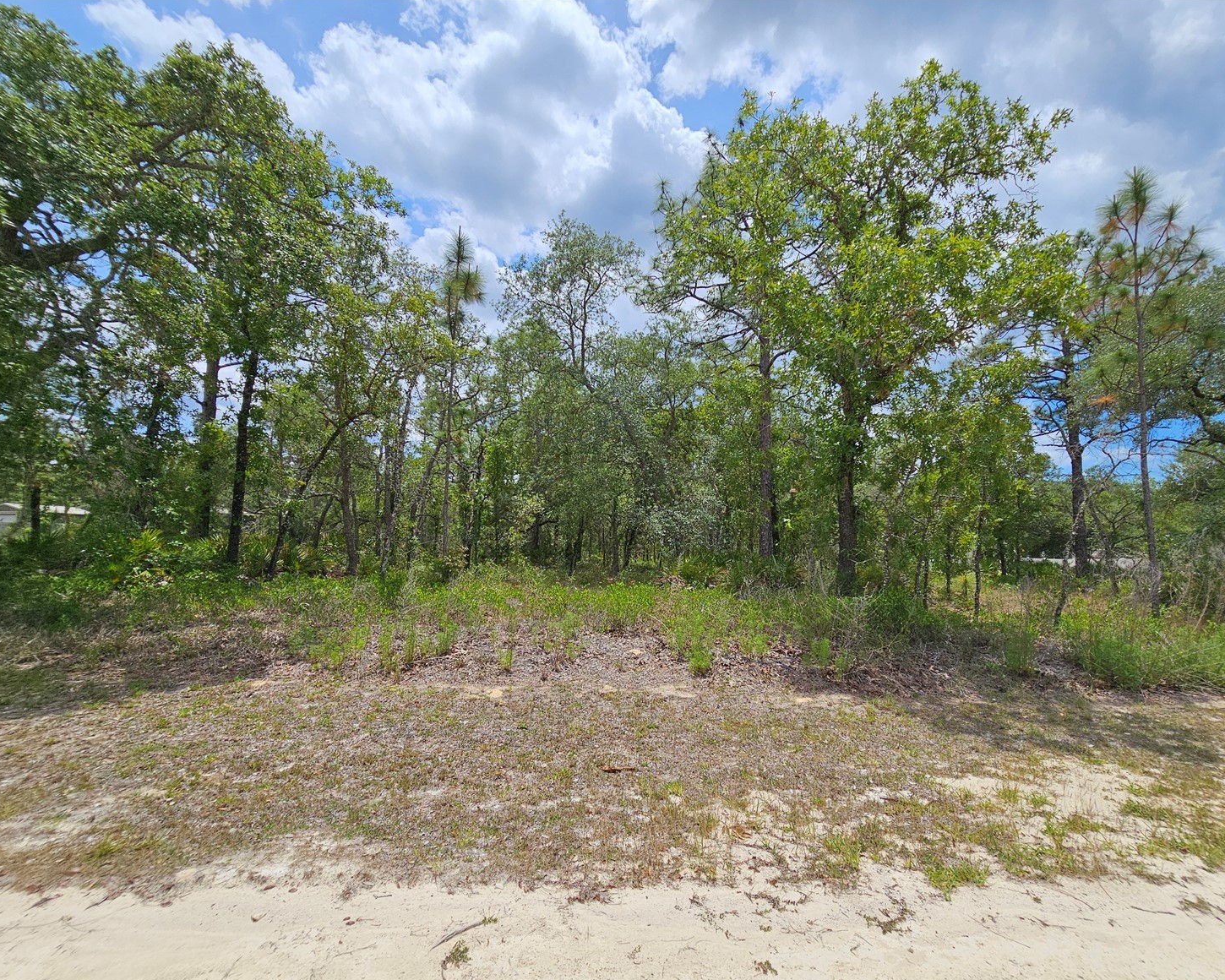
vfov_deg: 88.0
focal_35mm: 14
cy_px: 505
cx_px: 658
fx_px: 508
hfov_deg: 100.5
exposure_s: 1/4187
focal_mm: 2.2
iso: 50
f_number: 2.2
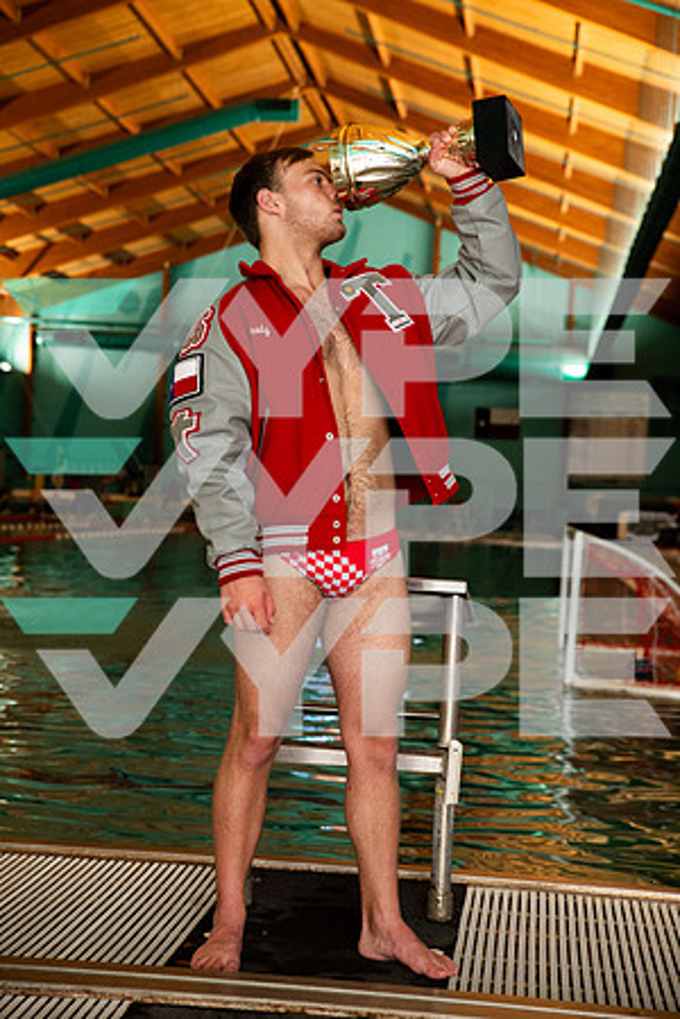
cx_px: 340
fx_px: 1842
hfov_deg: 20.9
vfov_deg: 31.0
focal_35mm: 65
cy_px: 510
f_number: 5
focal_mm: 65
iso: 800
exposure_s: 1/200
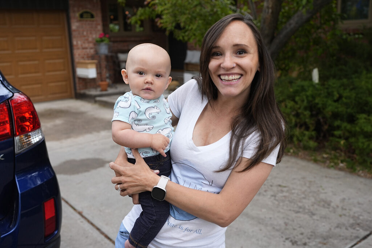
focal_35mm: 35
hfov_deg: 54.4
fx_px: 362
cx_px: 186
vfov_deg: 37.9
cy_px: 124
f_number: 3.5
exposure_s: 1/1000
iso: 400
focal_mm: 35
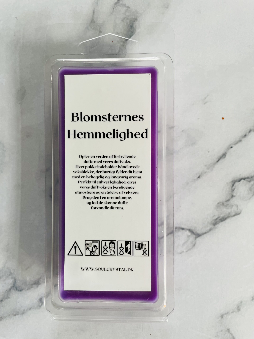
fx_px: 254
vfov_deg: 67.3
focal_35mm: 26
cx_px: 127
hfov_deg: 53.1
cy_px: 170
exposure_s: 1/109
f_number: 1.6
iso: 125
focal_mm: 4.2
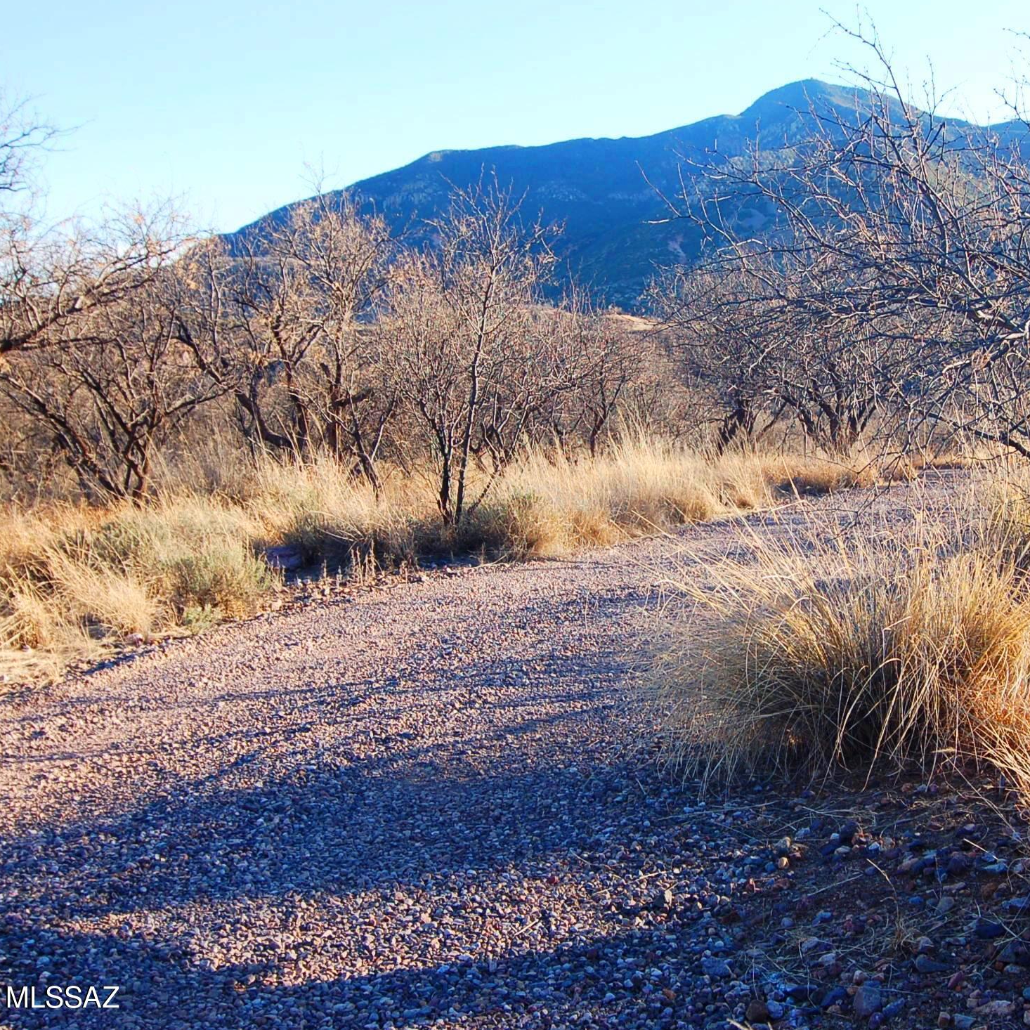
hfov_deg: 35.6
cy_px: 519
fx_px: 1582
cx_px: 700
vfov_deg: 36.1
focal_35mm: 47
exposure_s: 1/160
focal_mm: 24
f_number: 6.3
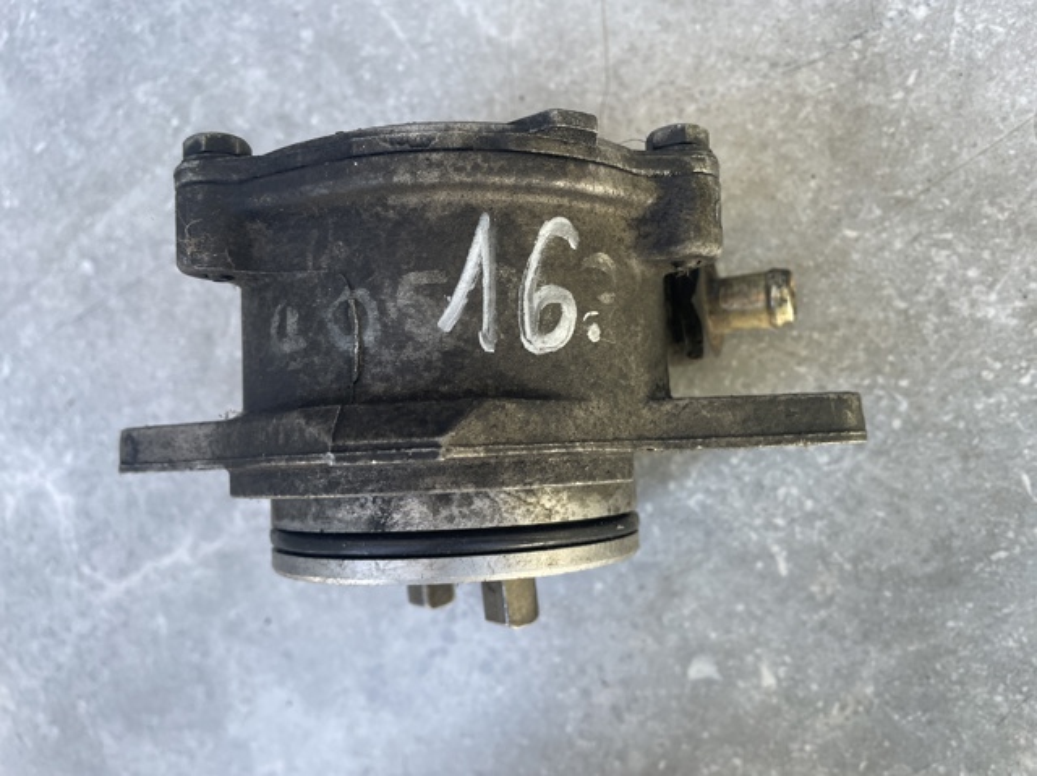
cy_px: 388
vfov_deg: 53.0
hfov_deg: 67.3
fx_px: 778
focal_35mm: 26
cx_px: 518
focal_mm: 4.2
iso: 64
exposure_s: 1/121
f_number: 1.6
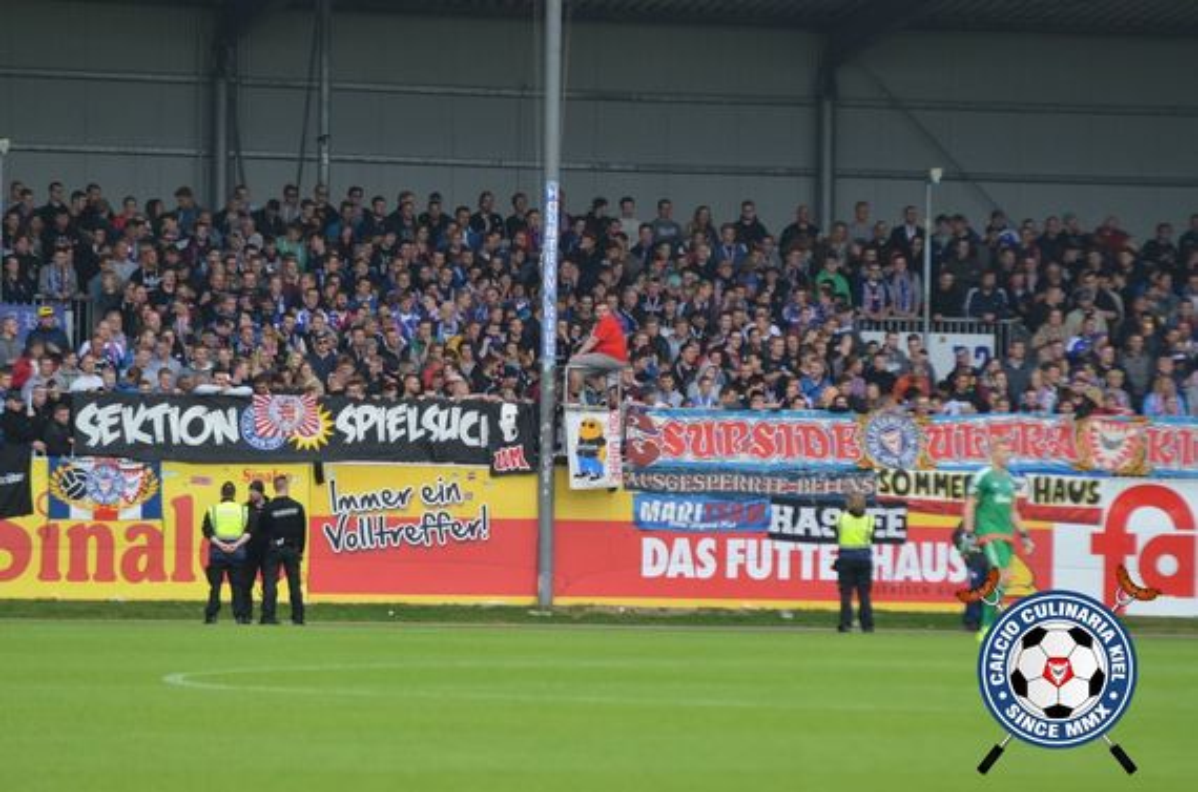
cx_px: 599
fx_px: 9958
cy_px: 396
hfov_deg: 6.9
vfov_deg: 4.6
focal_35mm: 300
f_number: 4
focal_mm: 200
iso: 450
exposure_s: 1/1000
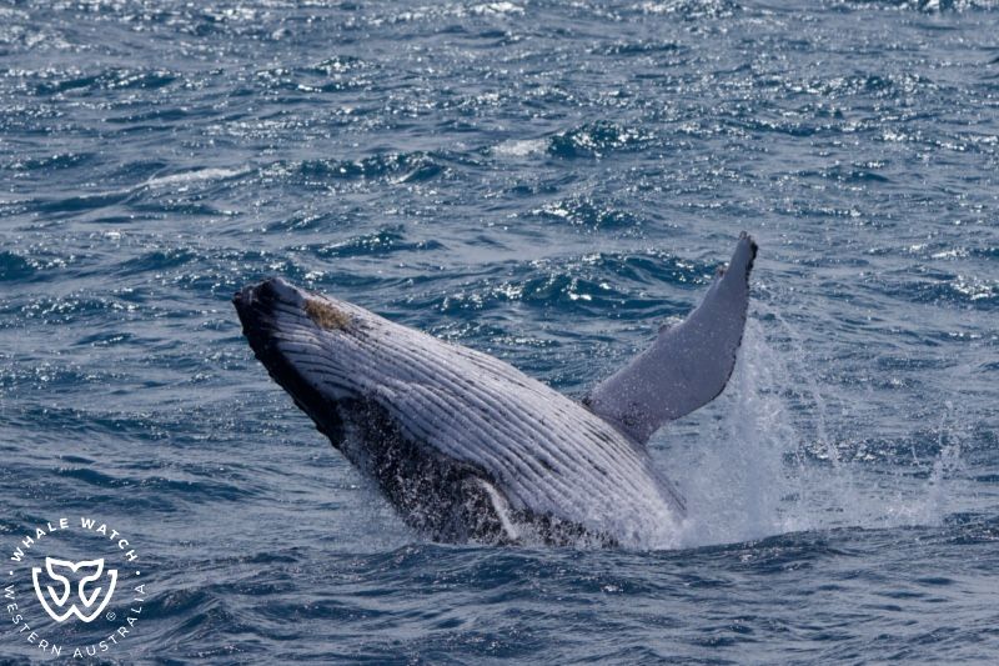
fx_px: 9460
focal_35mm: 341
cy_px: 333
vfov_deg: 4.0
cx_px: 500
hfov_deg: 6.0
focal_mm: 341
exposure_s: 1/3200
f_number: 8
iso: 500
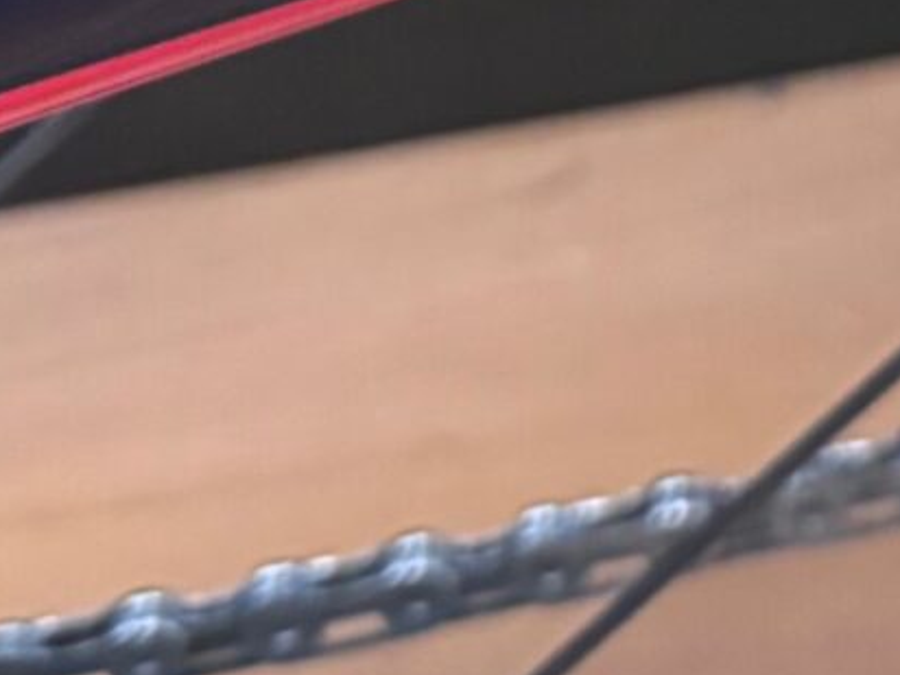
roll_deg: +2.1
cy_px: -1132
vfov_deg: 8.7
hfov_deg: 12.1
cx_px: 1669
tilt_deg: -27.3
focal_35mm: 149
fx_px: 3874
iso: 800
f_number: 1.78
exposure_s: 1/50
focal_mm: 6.76
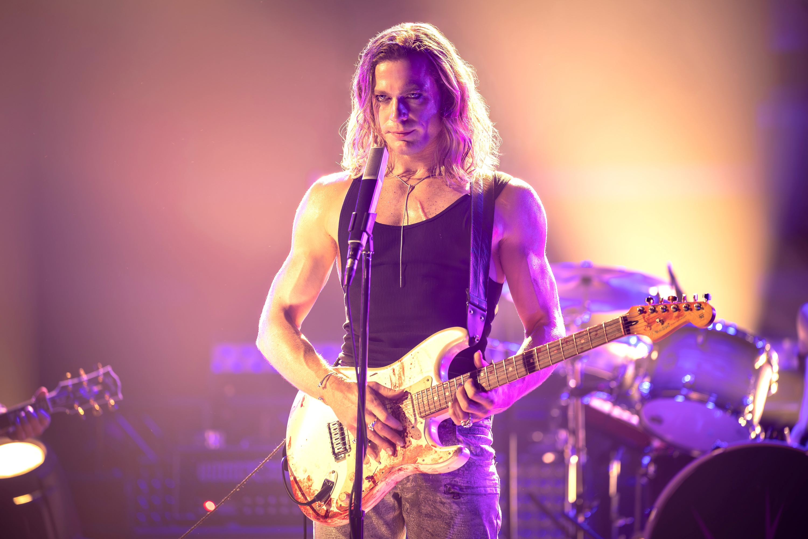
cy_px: 270
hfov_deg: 10.3
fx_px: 4489
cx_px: 404
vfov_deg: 6.9
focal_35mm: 200
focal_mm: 200
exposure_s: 1/30
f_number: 3.2
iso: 320
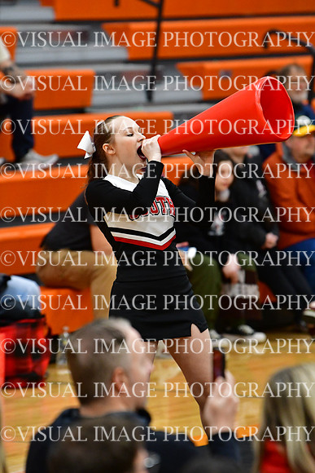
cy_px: 236
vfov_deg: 6.9
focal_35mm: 300
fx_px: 3935
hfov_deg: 4.6
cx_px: 158
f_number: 3.5
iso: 4000
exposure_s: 1/500
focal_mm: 200
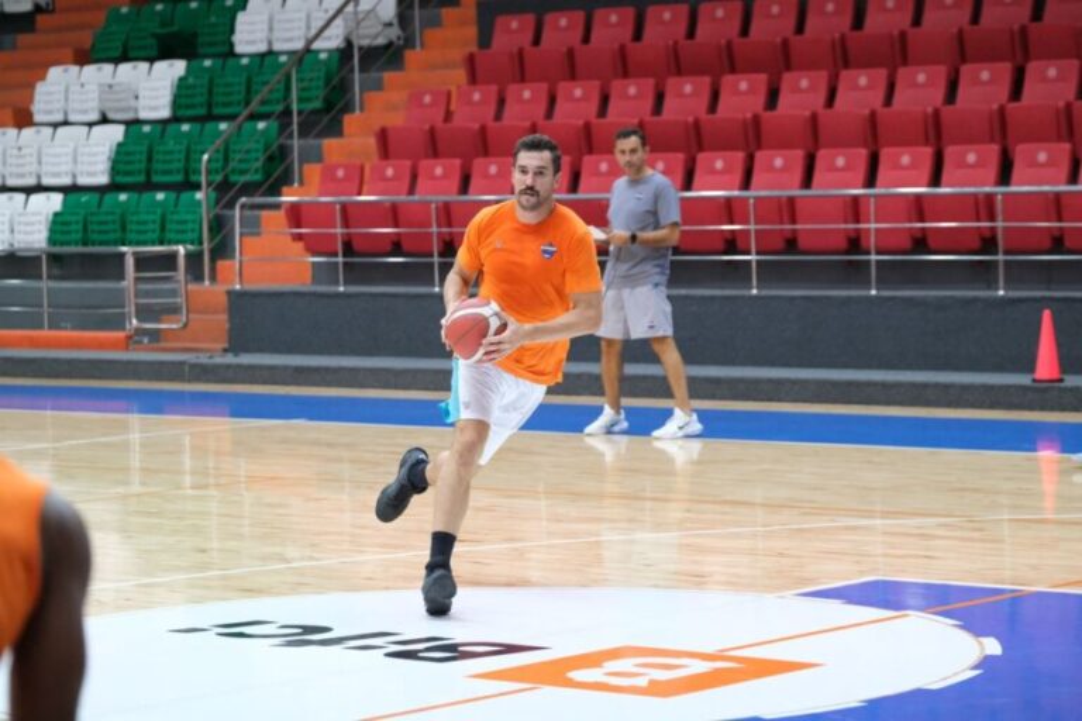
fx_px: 3486
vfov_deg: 11.8
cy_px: 360
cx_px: 541
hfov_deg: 17.6
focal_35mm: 116
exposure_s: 1/800
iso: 5000
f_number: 2.8
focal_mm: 77.3
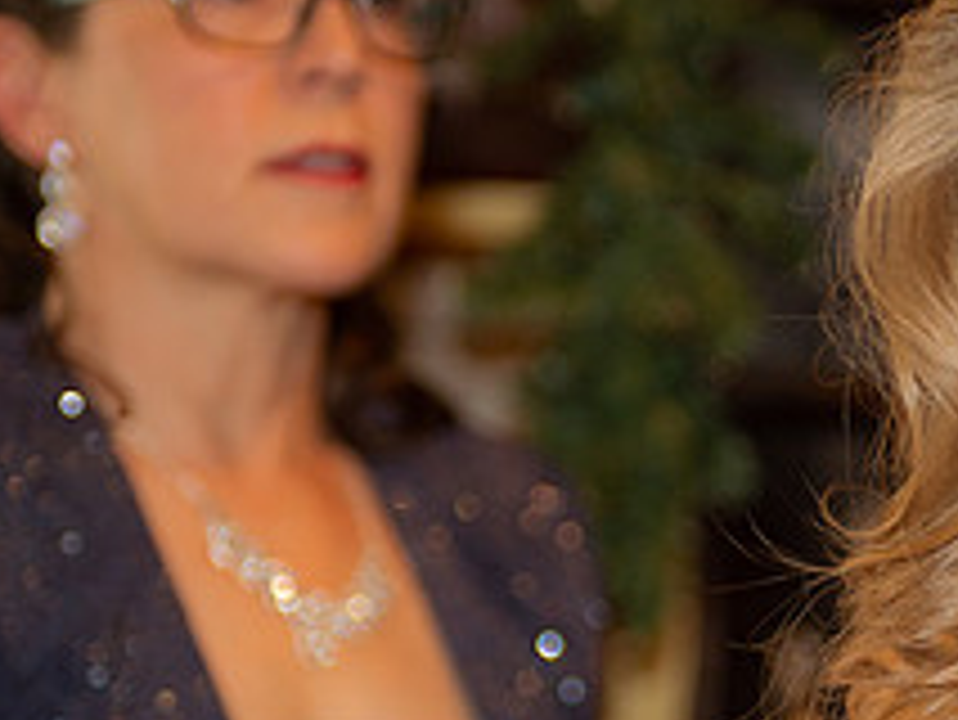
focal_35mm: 157
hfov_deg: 12.5
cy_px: 567
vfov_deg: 9.4
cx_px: 756
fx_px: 4347
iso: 320
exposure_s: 1/60
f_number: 2.8
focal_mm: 60
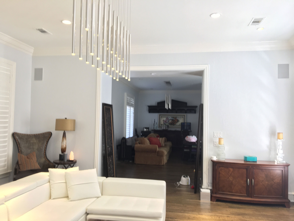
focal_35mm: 29
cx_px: 147
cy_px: 110
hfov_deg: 61.7
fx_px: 246
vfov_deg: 48.2
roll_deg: -0.4
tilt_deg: +3.3
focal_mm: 4.15
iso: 40
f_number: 2.2
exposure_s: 1/30
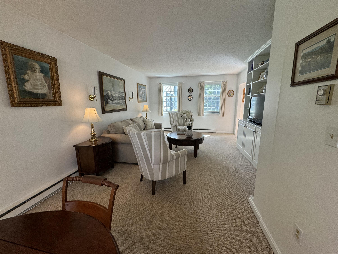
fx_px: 137
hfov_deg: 102.1
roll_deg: -0.4
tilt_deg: -10.8
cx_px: 169
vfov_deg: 85.7
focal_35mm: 14
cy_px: 127
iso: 100
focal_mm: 2.22
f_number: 2.2
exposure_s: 1/120
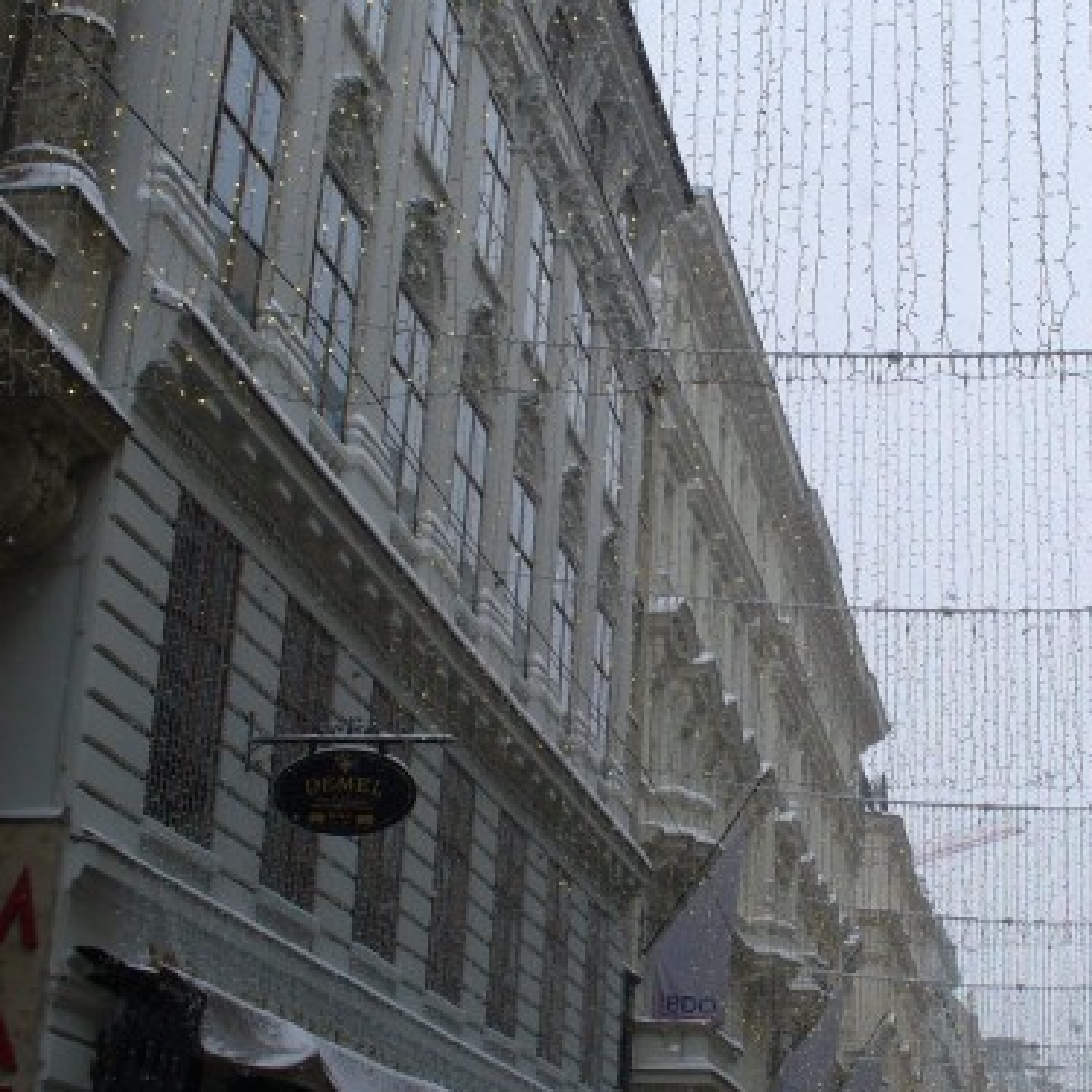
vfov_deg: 28.1
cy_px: 587
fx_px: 2177
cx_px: 856
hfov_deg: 27.7
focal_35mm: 61
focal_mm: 6.1
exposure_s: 1/400
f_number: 2.8
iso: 80
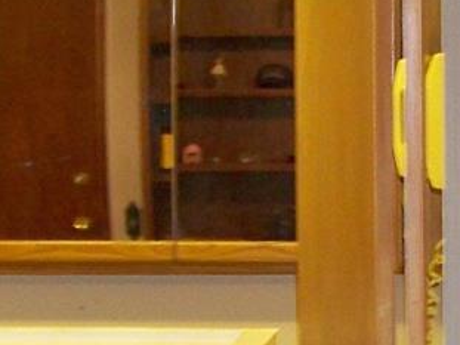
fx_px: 2258
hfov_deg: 11.5
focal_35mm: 170
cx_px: 438
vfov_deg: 8.7
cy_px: 287
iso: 200
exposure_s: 1/30
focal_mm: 5.85
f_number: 2.8
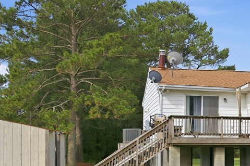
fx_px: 472
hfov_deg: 27.0
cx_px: 282
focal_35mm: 68
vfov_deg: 19.8
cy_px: 131
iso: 160
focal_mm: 30
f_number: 9
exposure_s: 1/320
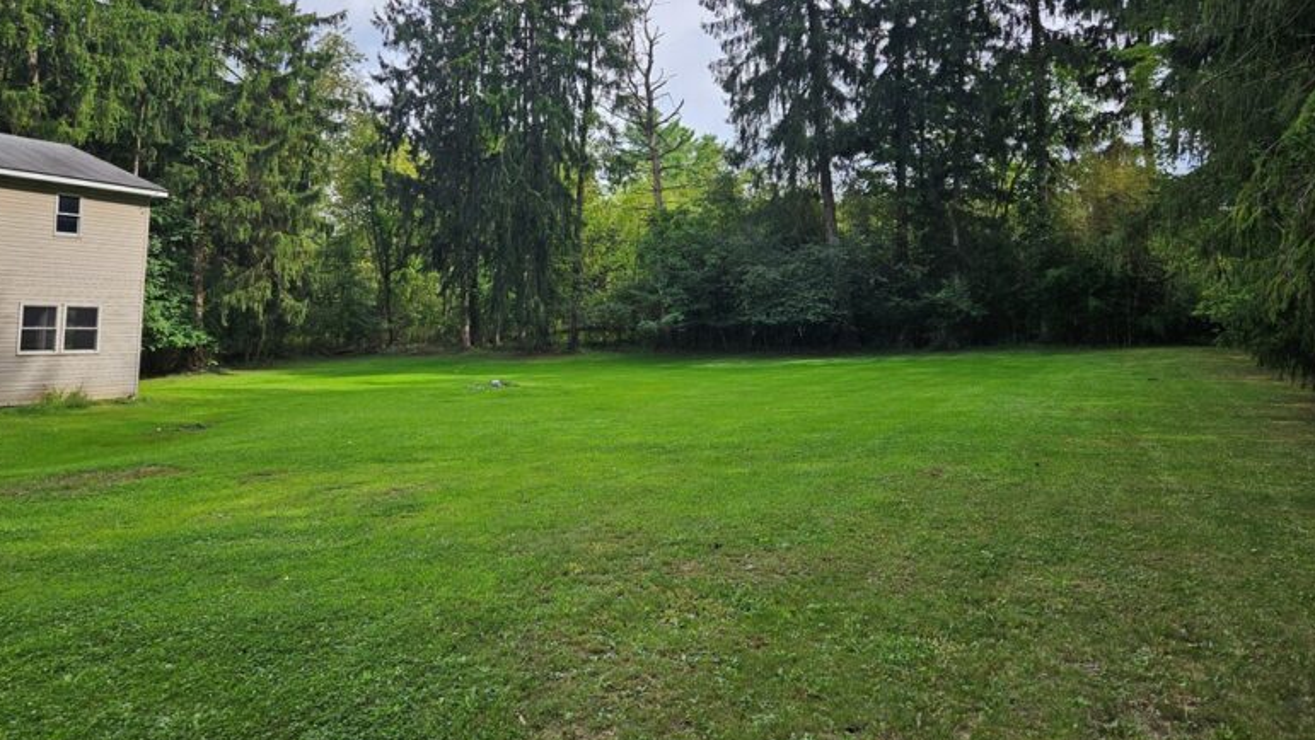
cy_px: 264
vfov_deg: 43.9
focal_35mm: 26
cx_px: 643
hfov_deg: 71.9
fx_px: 907
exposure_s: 1/803
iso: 25
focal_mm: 5.4
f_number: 1.8
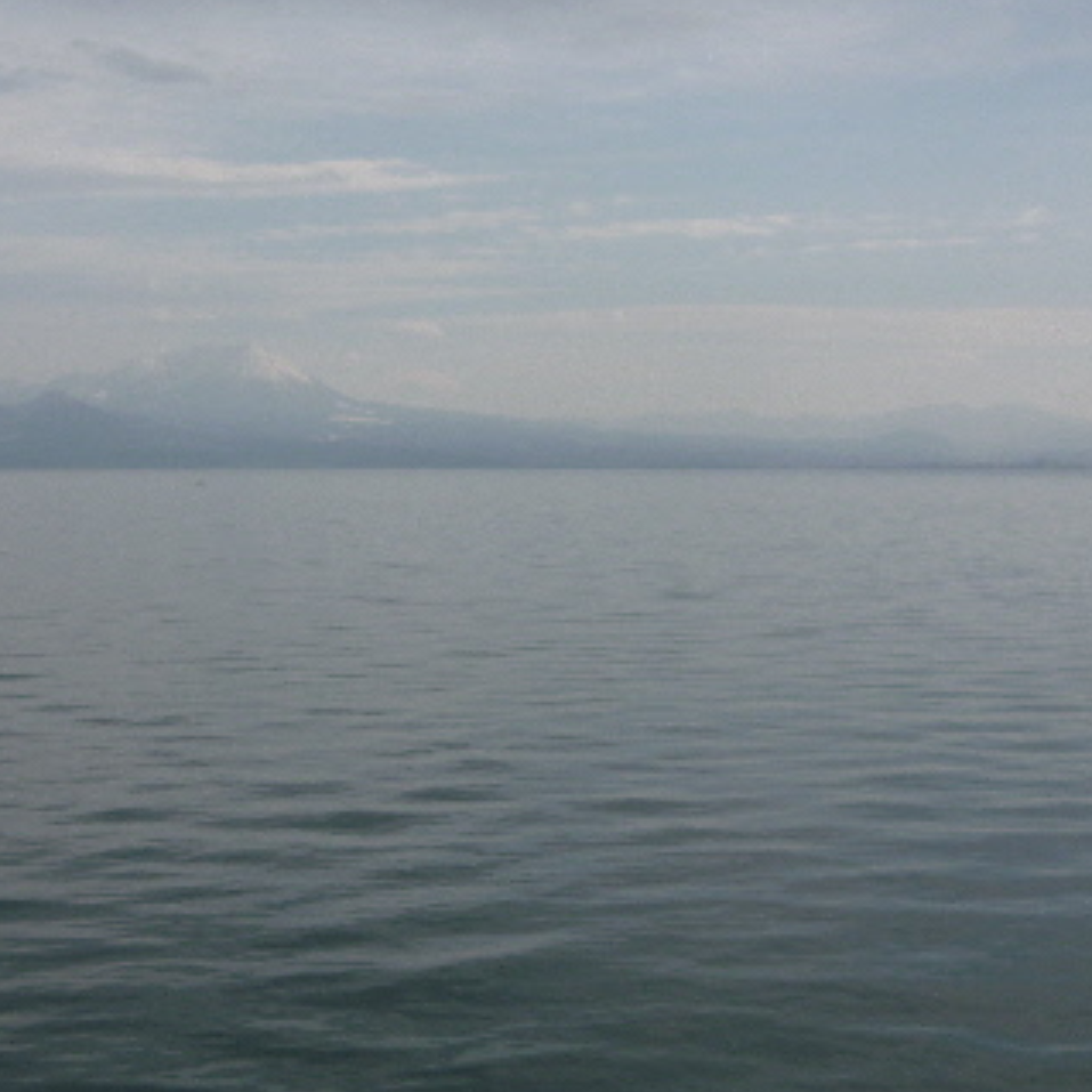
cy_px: 488
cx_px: 380
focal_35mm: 61
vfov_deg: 28.1
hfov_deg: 28.0
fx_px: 2177
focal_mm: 7.9
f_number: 10
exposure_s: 1/200
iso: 100
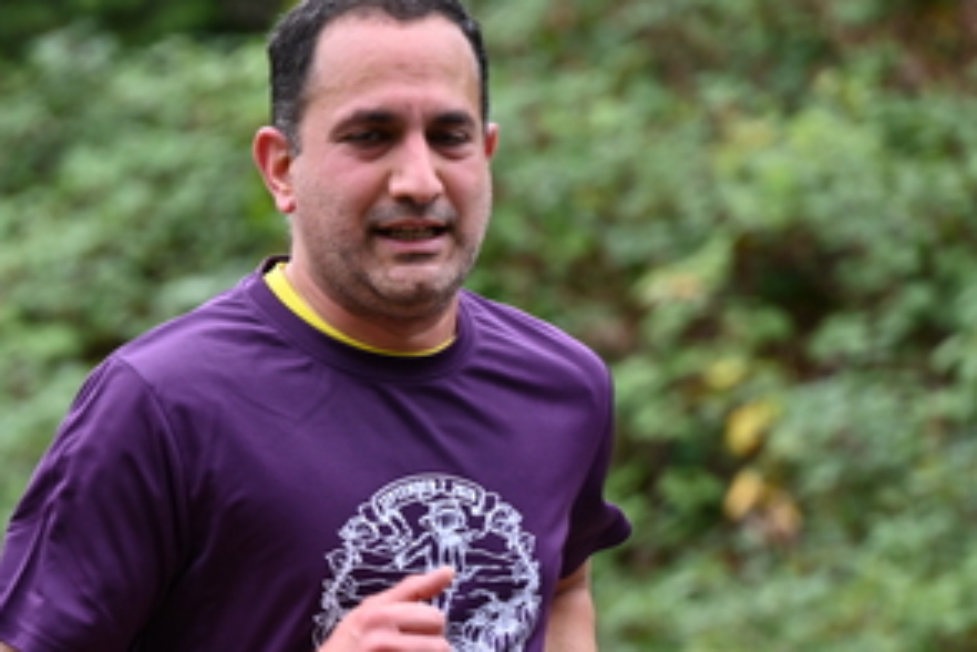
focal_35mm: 374
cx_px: 216
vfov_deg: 3.7
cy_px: 457
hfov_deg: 5.5
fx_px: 10149
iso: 400
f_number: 6.3
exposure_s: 1/250
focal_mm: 200
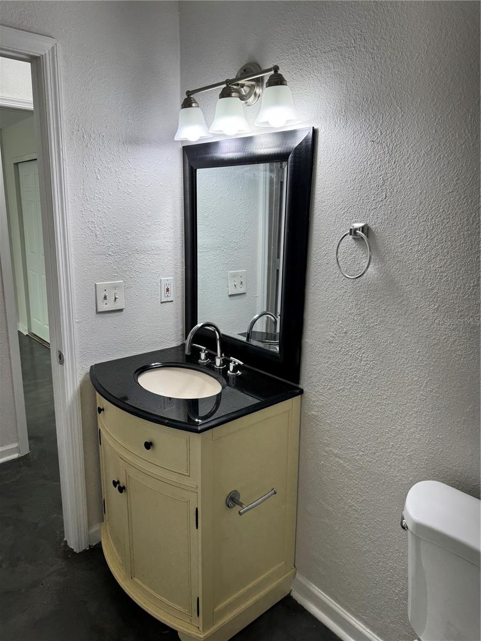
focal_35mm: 24
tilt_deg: -13.9
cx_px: 240
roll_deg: -0.4
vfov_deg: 71.6
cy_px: 320
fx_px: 445
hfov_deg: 56.8
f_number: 1.78
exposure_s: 1/171
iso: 64
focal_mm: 6.76
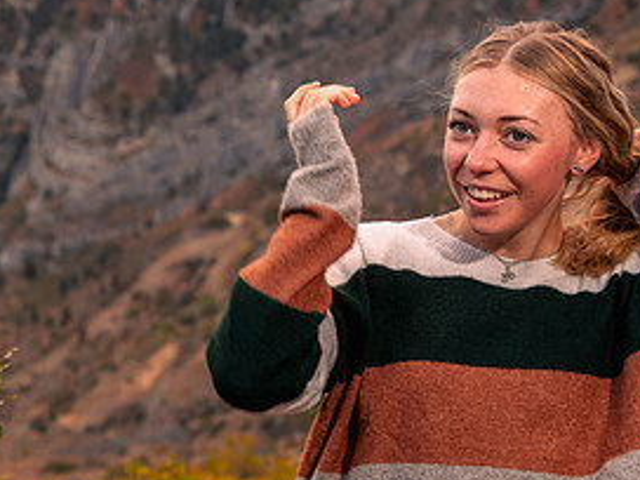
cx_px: 351
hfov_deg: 13.6
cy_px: 273
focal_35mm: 145
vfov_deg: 10.2
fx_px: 2681
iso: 1250
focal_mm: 66
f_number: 5.6
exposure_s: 1/160
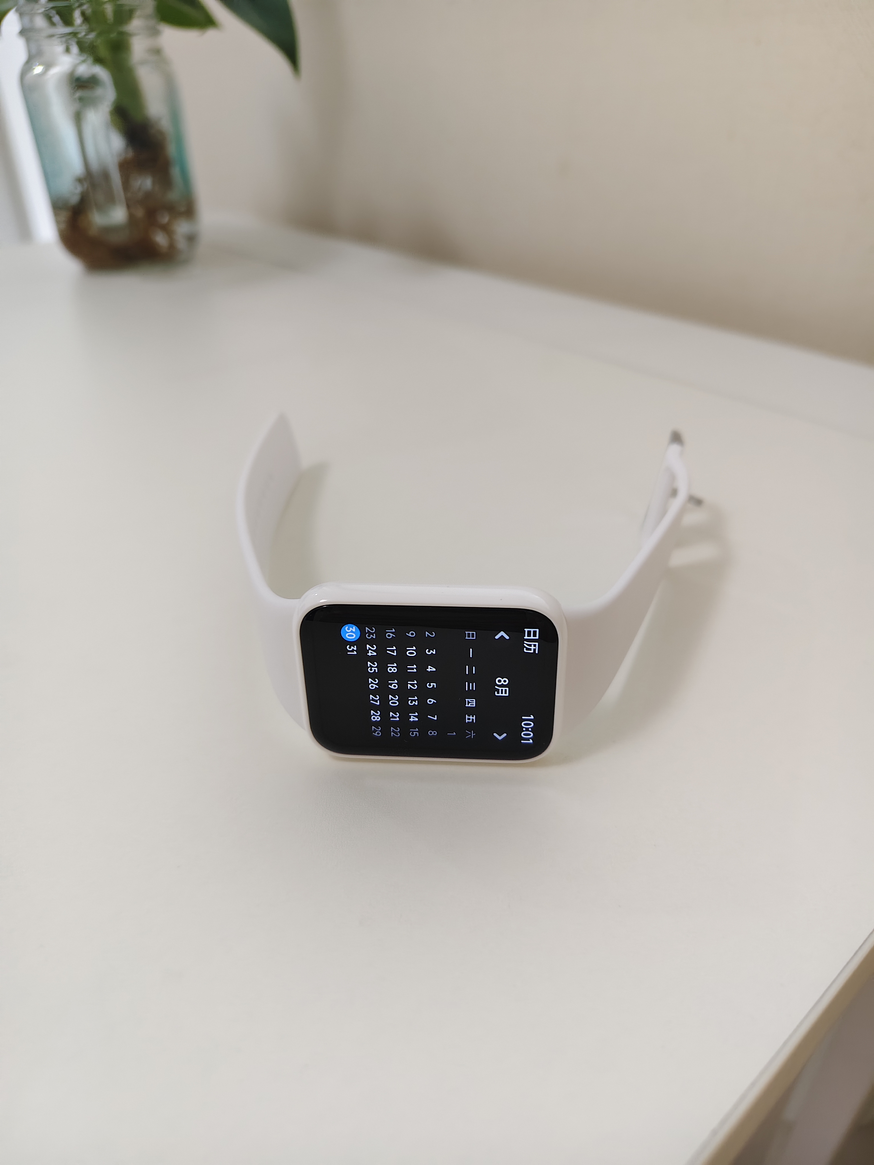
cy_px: 582
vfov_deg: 73.9
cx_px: 437
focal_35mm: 23
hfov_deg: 58.9
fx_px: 774
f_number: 1.88
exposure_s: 1/100
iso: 759
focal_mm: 5.56
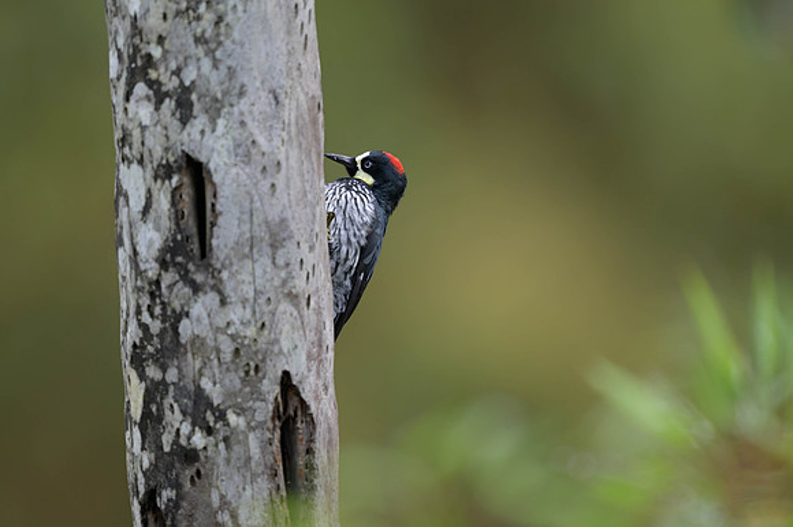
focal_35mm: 600
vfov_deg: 2.3
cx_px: 396
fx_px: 13209
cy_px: 264
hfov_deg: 3.4
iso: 250
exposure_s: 1/125
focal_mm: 400
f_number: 2.8
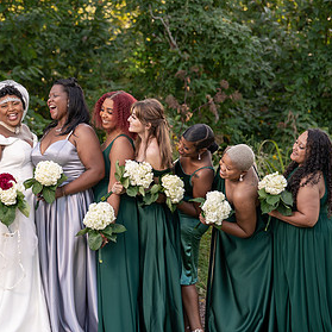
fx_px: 2843
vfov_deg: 6.7
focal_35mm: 262
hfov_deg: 6.7
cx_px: 46
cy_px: 193
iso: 160
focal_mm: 147
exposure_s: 1/200
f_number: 4
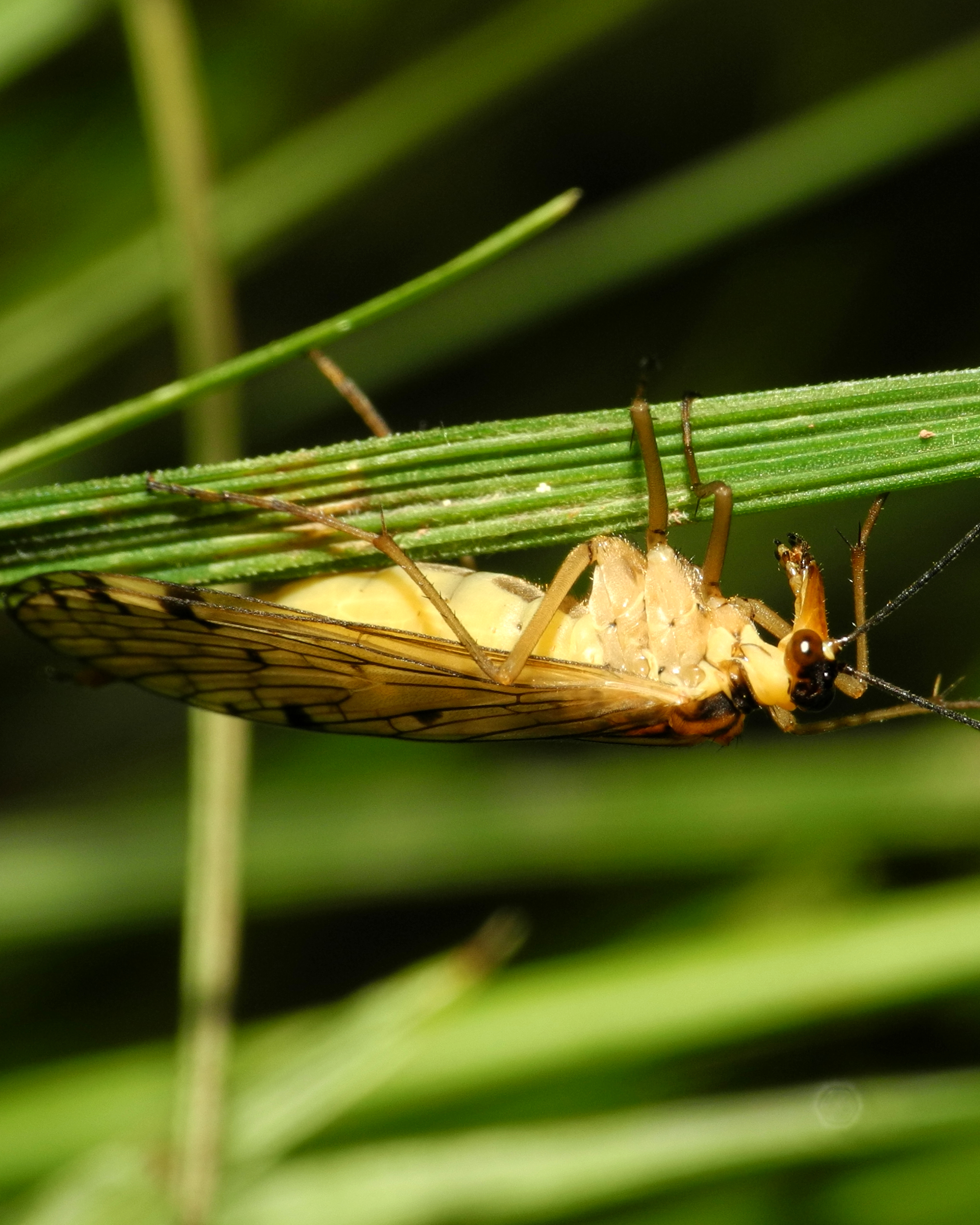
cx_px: 654
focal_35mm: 214
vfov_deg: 9.0
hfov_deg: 7.2
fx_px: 7758
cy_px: 585
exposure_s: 1/320
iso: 100
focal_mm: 32.6
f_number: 8
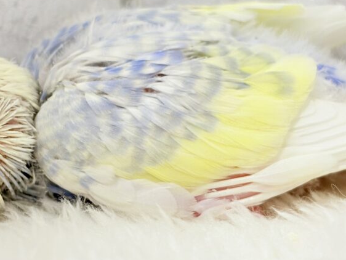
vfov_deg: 13.3
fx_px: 1110
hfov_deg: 17.5
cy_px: 101
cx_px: 62
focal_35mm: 111
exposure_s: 1/50
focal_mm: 5.96
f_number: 1.6
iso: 64
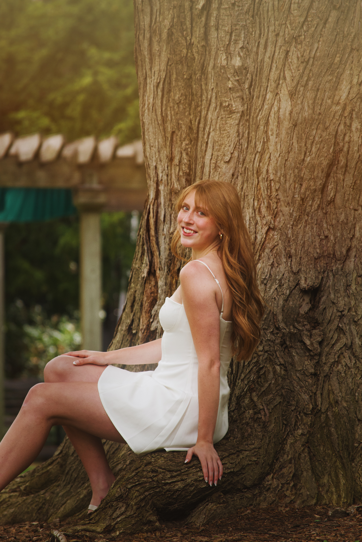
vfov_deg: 6.9
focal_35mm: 300
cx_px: 181
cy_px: 271
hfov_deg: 4.6
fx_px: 4525
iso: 800
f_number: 5.6
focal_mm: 200
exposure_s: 1/800
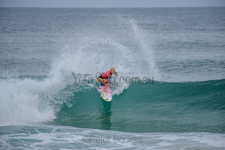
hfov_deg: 4.1
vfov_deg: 2.8
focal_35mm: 500
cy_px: 75
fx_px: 3126
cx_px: 112
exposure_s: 1/2000
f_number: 5.6
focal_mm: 500
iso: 280
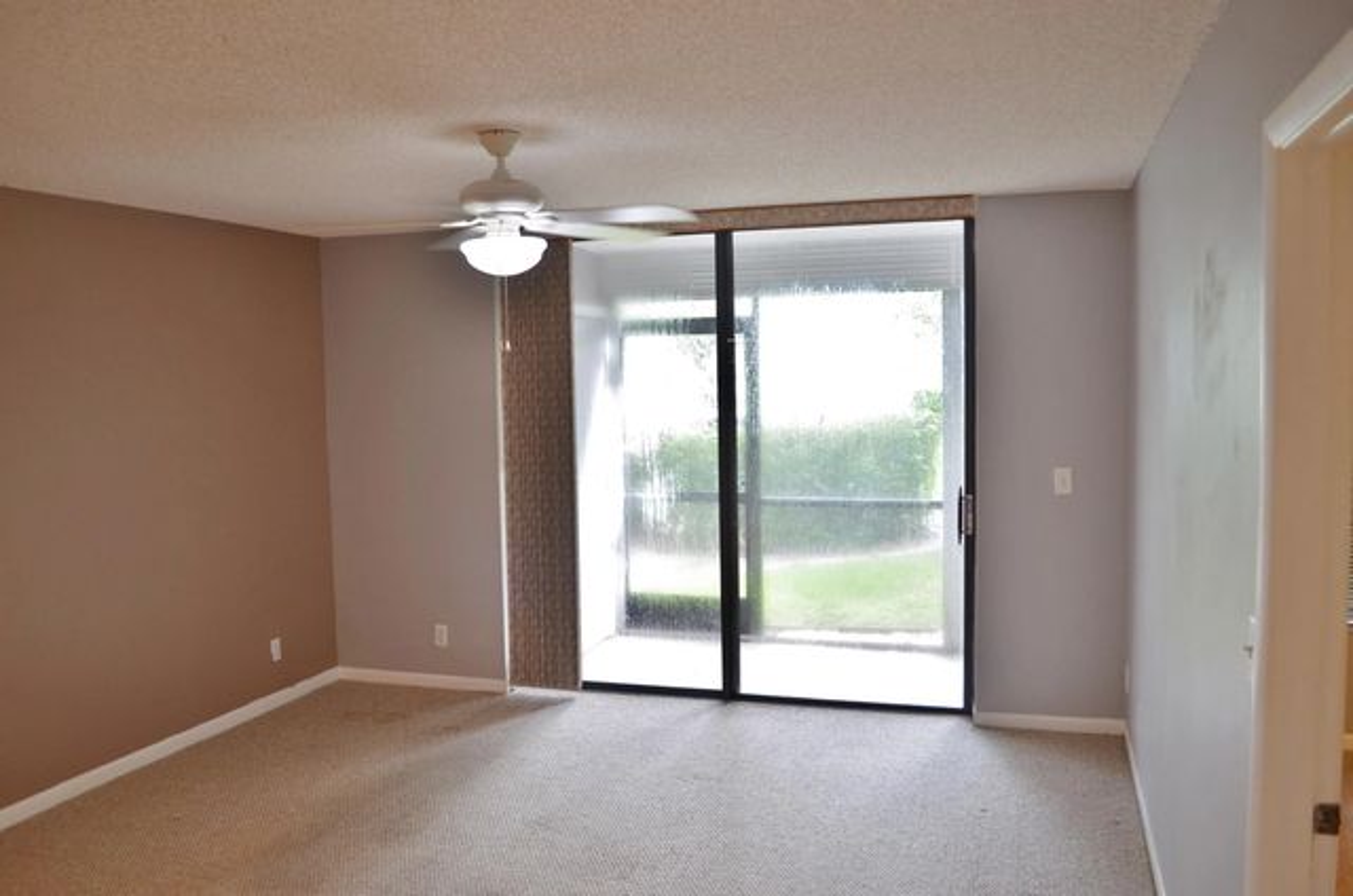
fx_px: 1125
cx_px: 676
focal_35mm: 30
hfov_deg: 62.0
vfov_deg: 43.4
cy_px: 448
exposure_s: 1/60
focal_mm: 20
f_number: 4
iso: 500
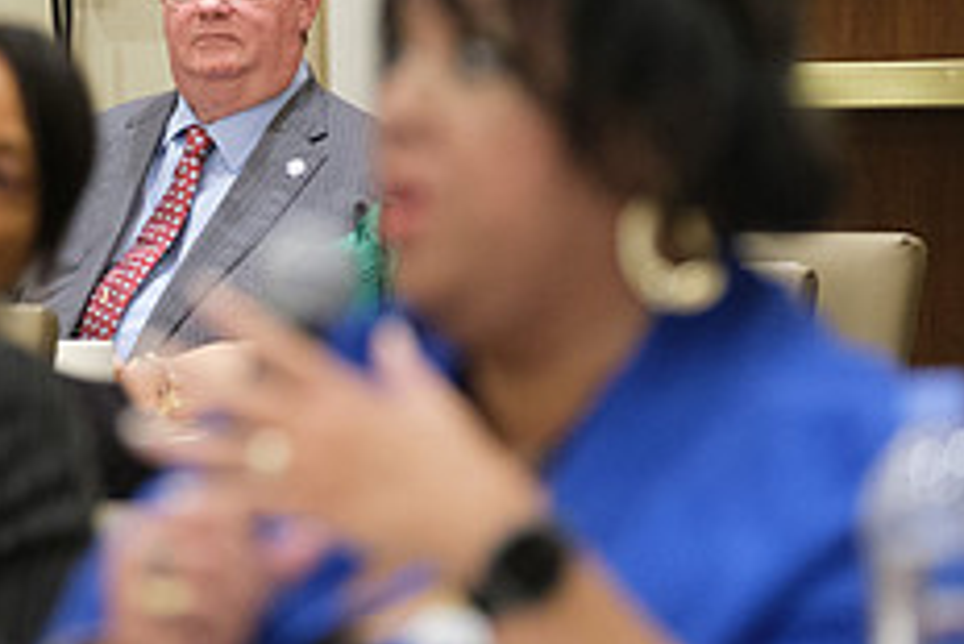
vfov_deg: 3.8
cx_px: 83
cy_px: 289
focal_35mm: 367
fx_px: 9833
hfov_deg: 5.6
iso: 3200
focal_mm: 98.2
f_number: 2.8
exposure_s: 1/160
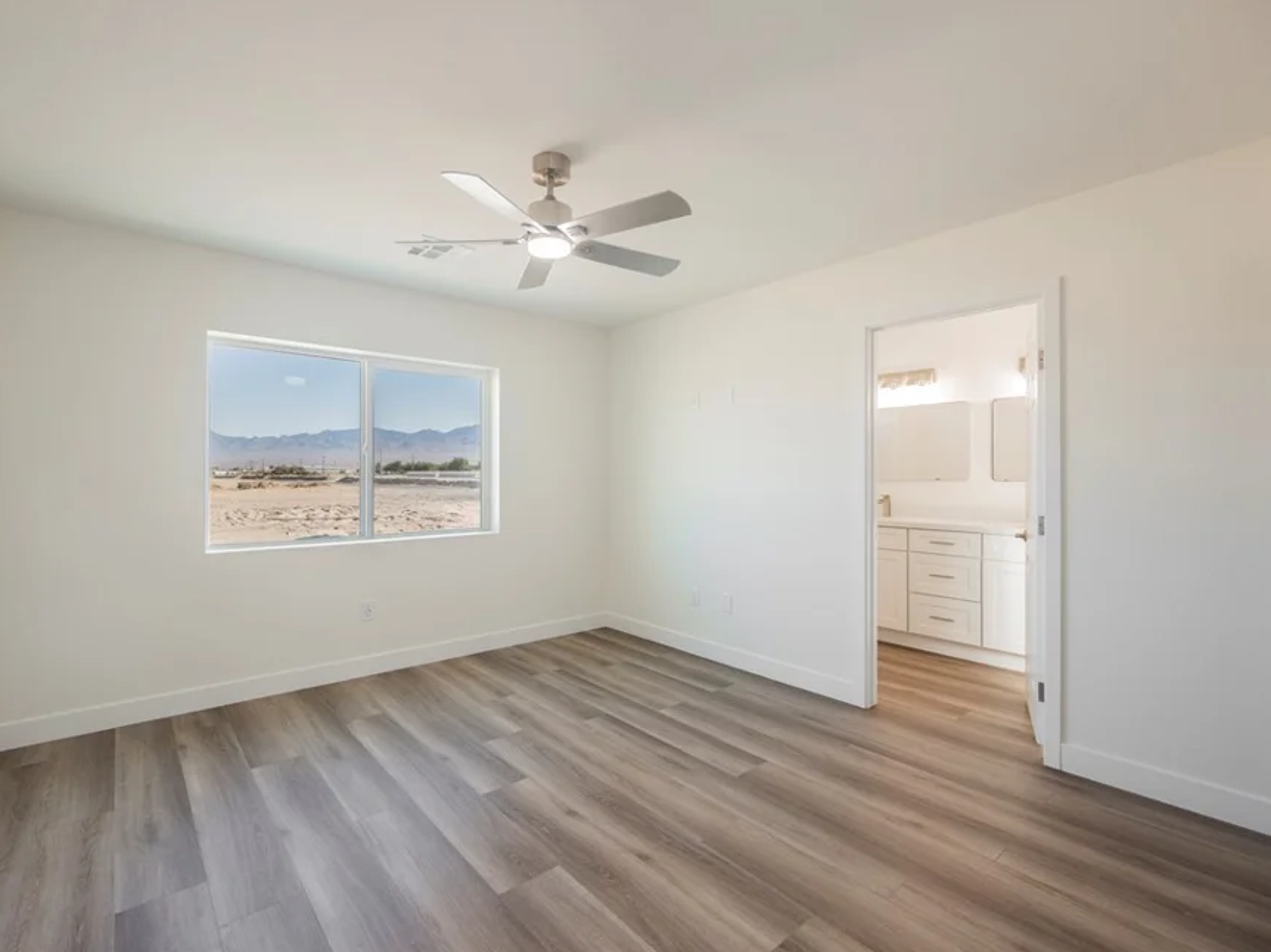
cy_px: 471
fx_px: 587
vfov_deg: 78.1
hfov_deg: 94.2
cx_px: 575
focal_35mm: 16
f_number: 5.6
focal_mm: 14
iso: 800
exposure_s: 1/2000
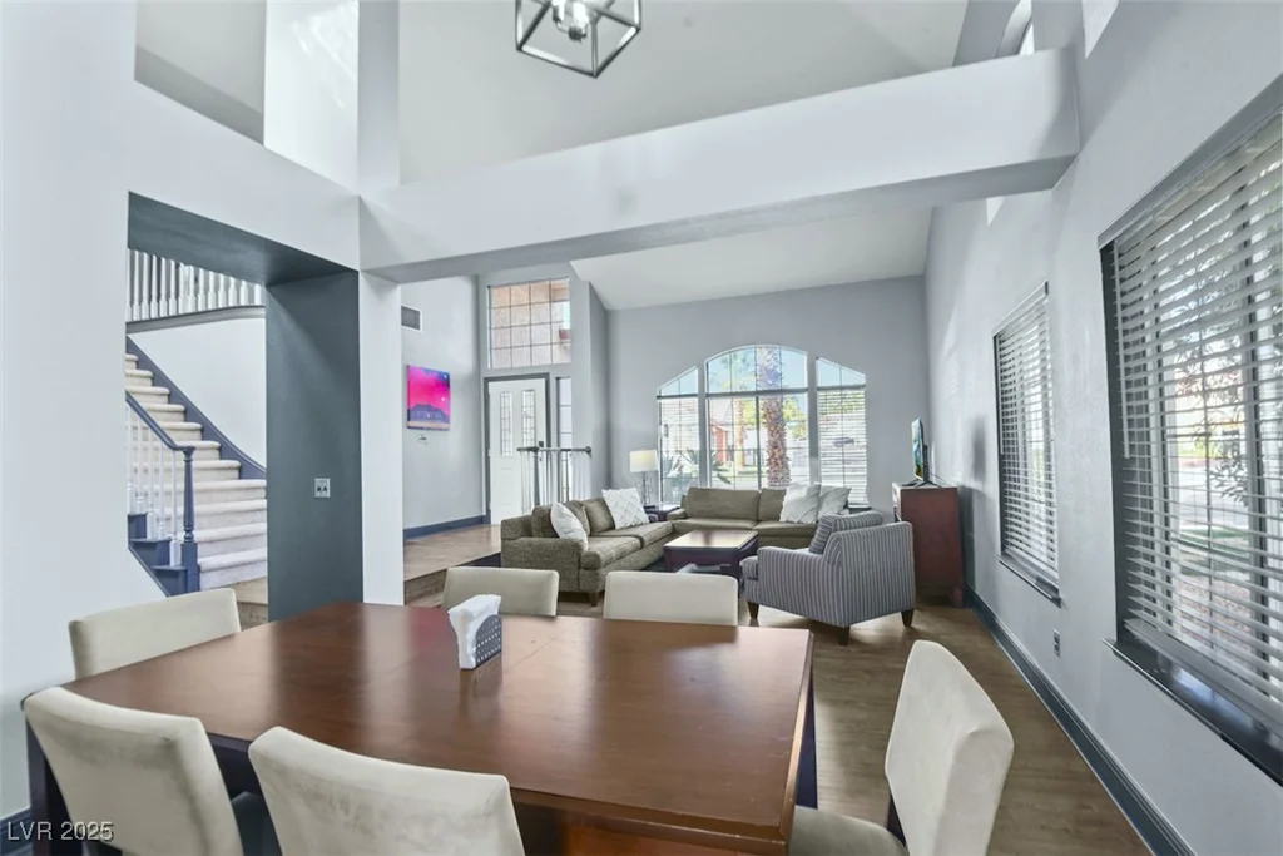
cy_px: 428
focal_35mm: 16
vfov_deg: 73.8
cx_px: 642
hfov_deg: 96.7
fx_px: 570
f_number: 10
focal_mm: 16
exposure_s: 1/8
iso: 250
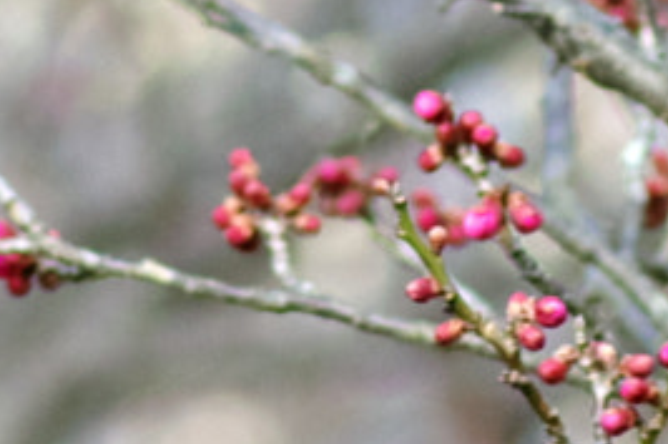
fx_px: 21399
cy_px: -306
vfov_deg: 1.2
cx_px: 583
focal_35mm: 1154
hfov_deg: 1.8
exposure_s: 1/1600
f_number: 4
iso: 800
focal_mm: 100
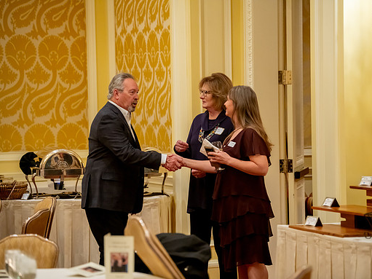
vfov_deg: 11.3
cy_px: 140
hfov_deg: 15.1
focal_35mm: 131
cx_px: 204
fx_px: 1407
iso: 5000
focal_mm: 120
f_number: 2.8
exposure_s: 1/200
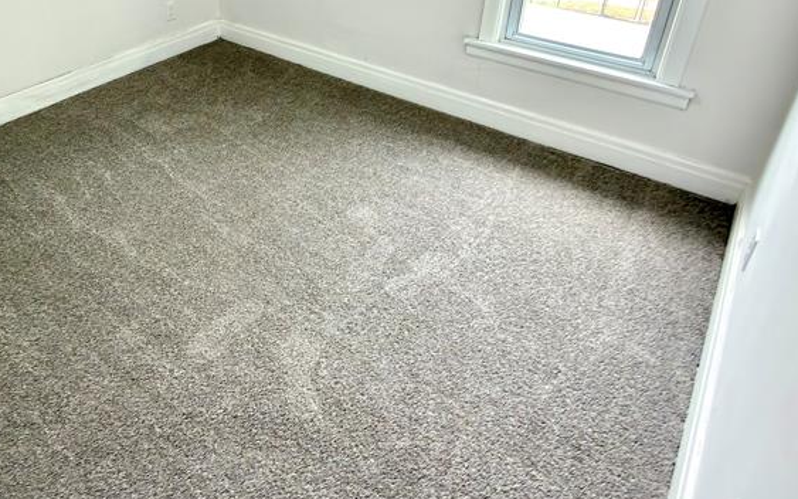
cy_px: 88
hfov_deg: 66.3
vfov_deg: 43.5
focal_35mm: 27
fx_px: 587
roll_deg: +0.0
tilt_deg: -25.2
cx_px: 258
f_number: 2.2
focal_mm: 2.22
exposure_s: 1/30
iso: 64
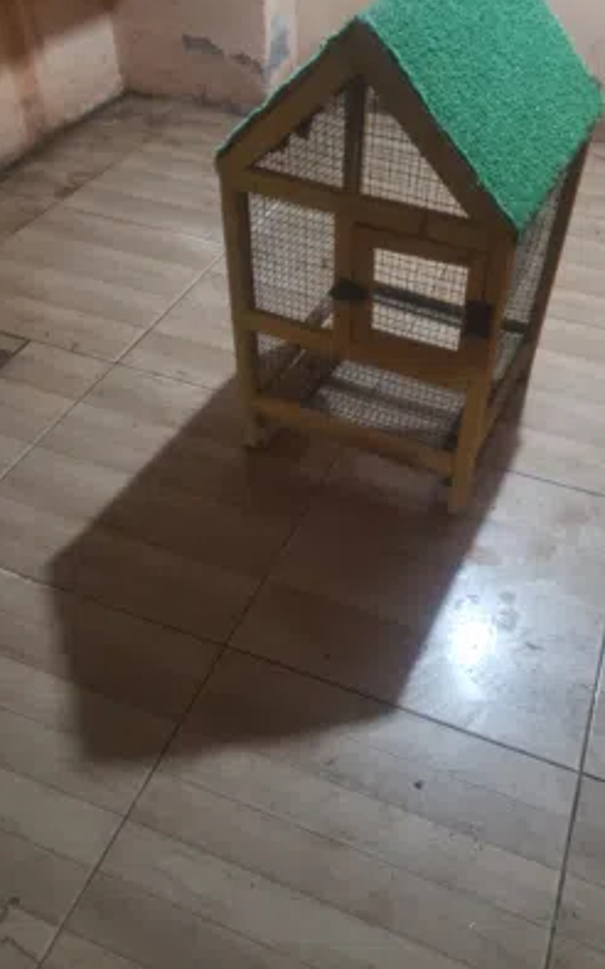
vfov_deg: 66.5
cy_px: 487
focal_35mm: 28
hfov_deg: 44.4
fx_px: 739
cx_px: 334
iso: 320
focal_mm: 4.3
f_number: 1.5
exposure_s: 1/10
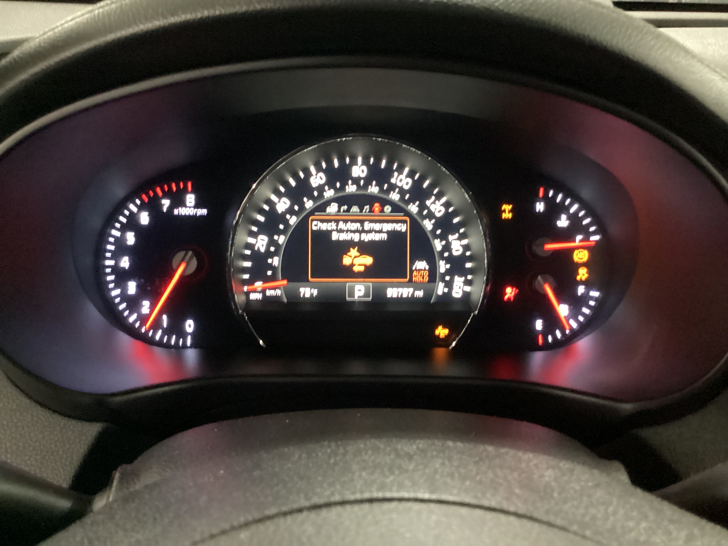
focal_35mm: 31
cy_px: 273
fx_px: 652
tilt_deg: -25.8
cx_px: 364
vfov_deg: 45.4
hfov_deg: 58.4
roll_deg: -1.7
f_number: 2.4
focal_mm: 3.3
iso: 800
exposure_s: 1/17
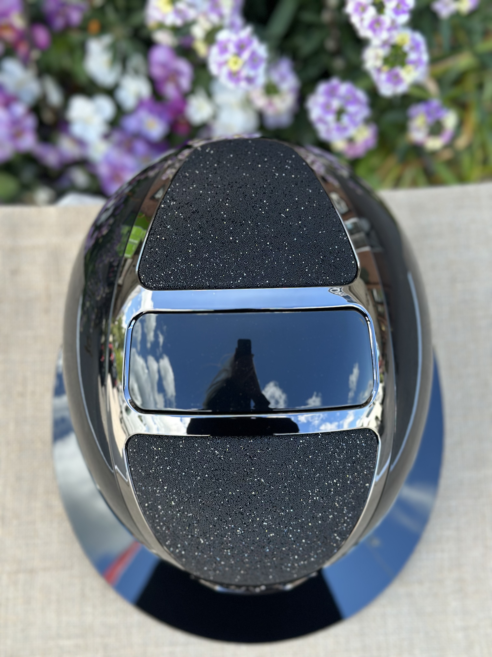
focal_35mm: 48
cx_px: 246
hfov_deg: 30.3
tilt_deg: -73.7
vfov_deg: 39.7
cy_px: 328
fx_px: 910
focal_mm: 6.86
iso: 80
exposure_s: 1/441
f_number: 1.78
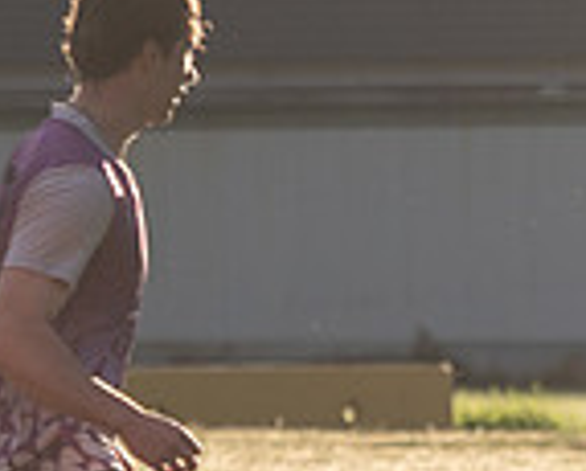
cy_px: 518
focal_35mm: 837
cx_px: 840
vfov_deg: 1.9
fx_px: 14546
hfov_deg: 2.3
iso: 200
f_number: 2.8
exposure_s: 1/1000
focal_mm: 106
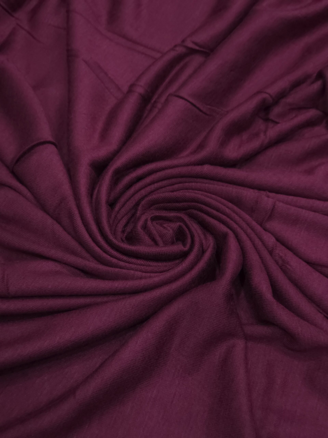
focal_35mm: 69
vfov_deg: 28.2
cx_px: 164
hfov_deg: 21.3
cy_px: 219
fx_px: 872
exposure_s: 1/45
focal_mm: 7.9
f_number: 2.4
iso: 200
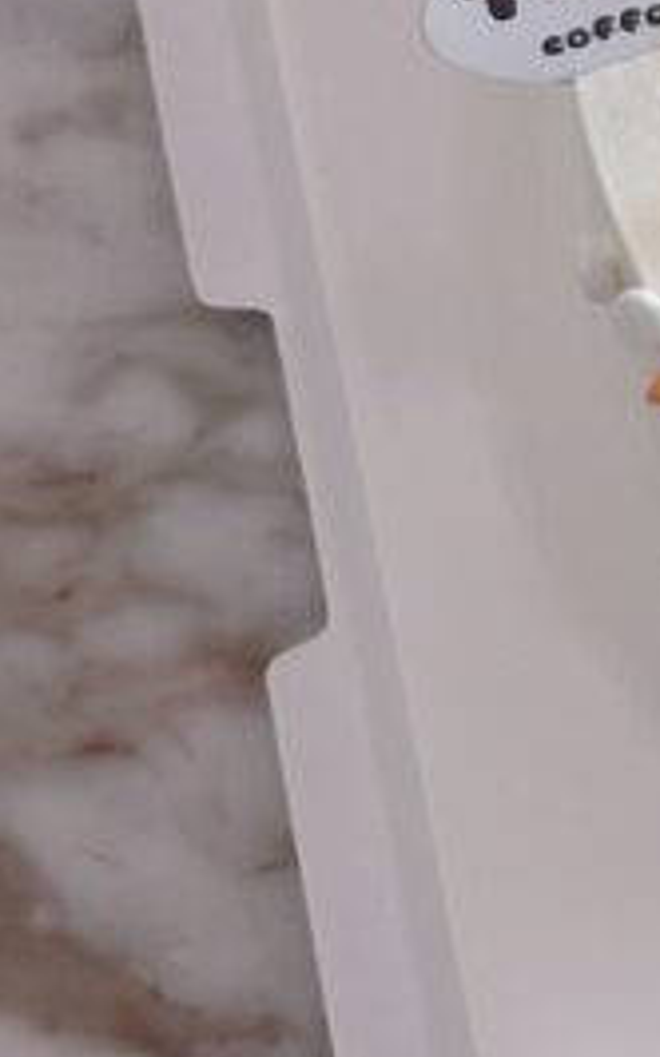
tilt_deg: -64.9
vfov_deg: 10.6
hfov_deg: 6.4
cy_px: 40
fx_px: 5647
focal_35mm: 196
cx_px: 1515
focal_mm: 6.86
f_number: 1.78
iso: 80
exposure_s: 1/100
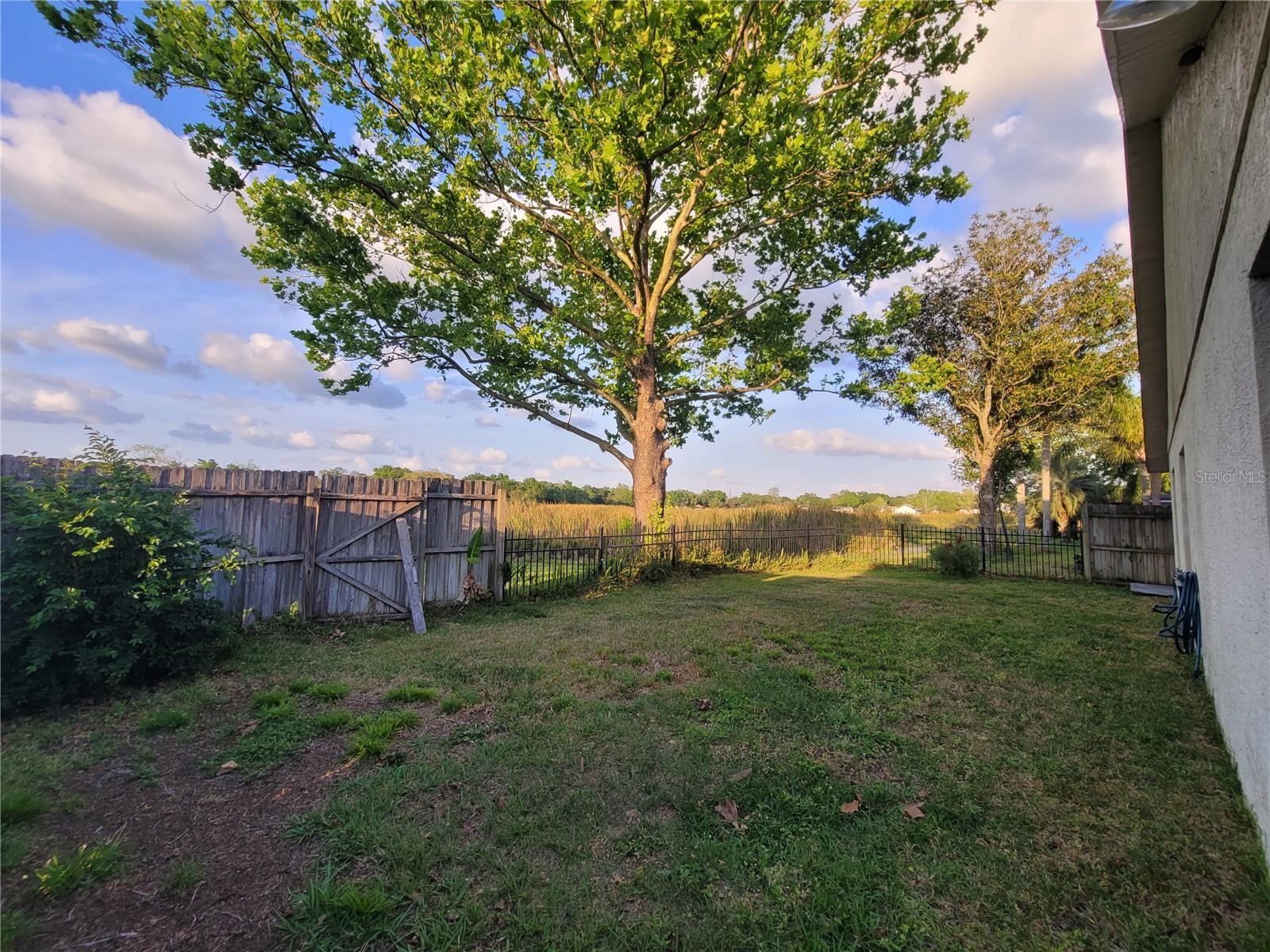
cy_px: 476
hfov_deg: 106.2
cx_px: 635
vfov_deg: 89.9
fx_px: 477
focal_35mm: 13
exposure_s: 1/432
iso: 64
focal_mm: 2.2
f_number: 2.2
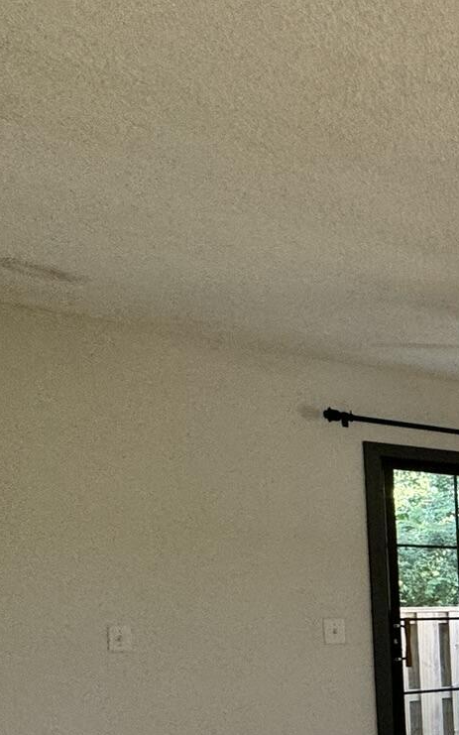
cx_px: 979
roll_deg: -1.0
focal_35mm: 41
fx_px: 821
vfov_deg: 44.3
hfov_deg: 17.7
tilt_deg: -4.5
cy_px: 650
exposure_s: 1/120
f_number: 2.2
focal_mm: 2.22
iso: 125
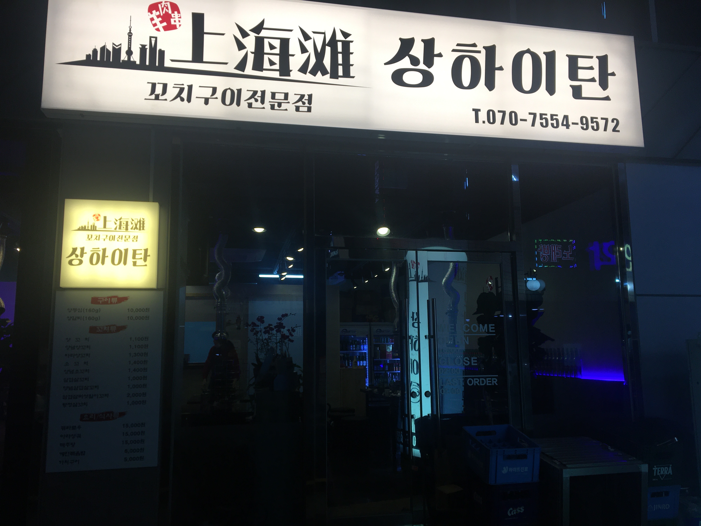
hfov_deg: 61.7
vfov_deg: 48.2
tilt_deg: +6.7
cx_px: 350
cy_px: 263
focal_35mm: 29
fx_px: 587
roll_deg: -0.1
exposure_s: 1/120
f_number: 2.2
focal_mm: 4.15
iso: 32
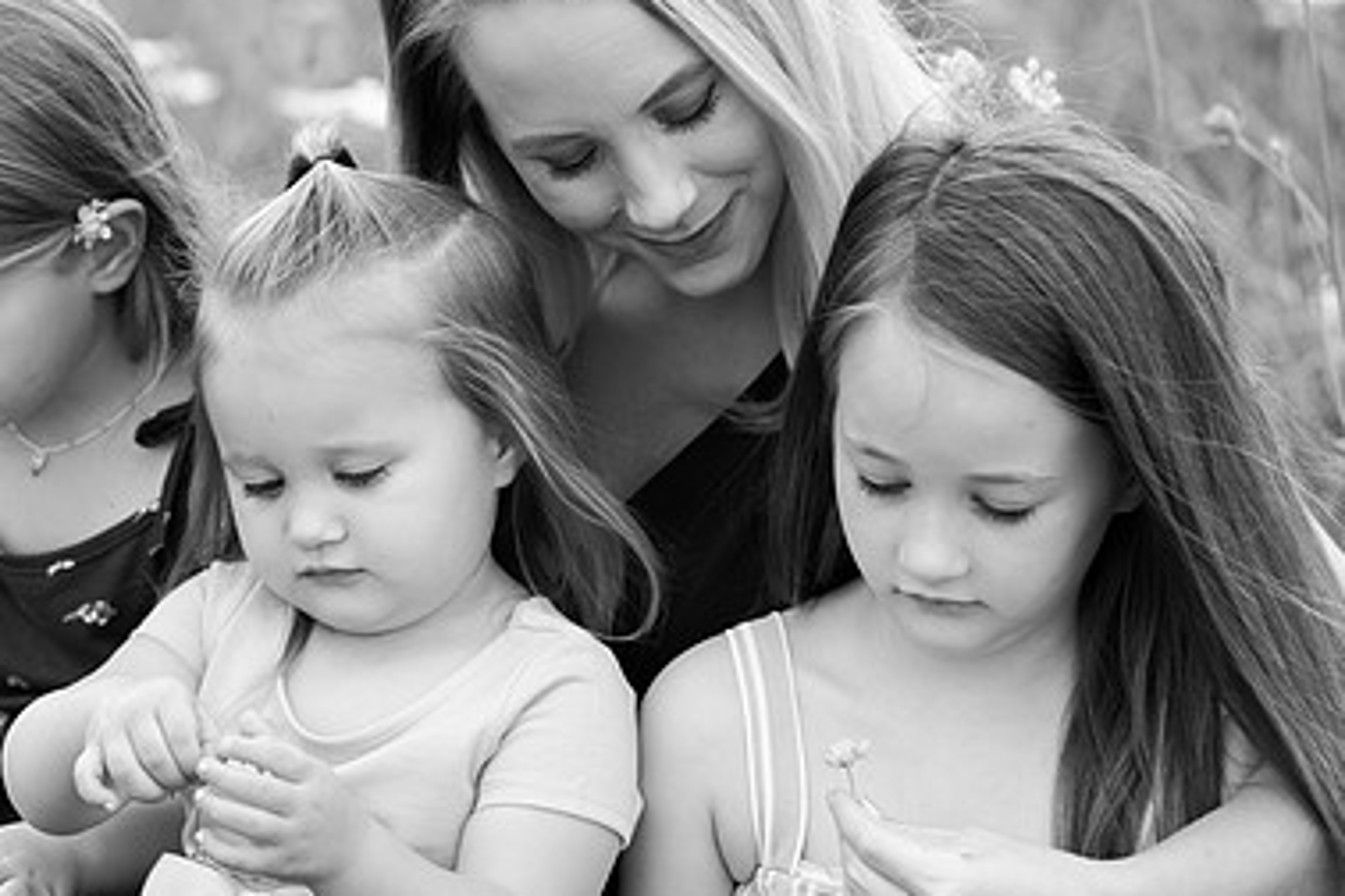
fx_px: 7733
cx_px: 484
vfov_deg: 6.6
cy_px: 549
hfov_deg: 9.9
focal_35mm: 207
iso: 250
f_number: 4.5
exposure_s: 1/800
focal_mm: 135
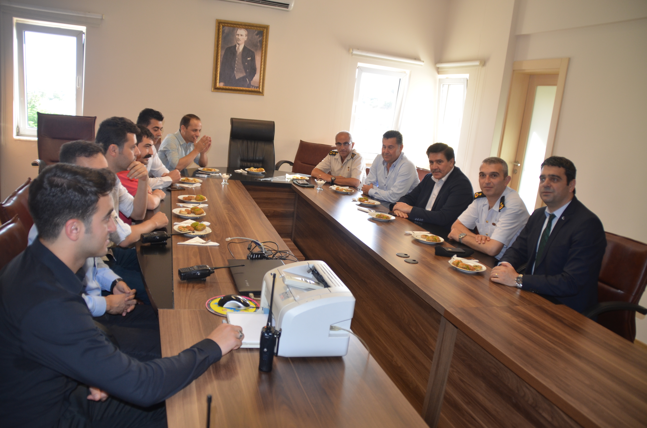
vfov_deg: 47.7
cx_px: 324
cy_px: 214
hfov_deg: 67.5
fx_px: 484
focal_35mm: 27
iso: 360
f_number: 3.5
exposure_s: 1/125
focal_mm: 18
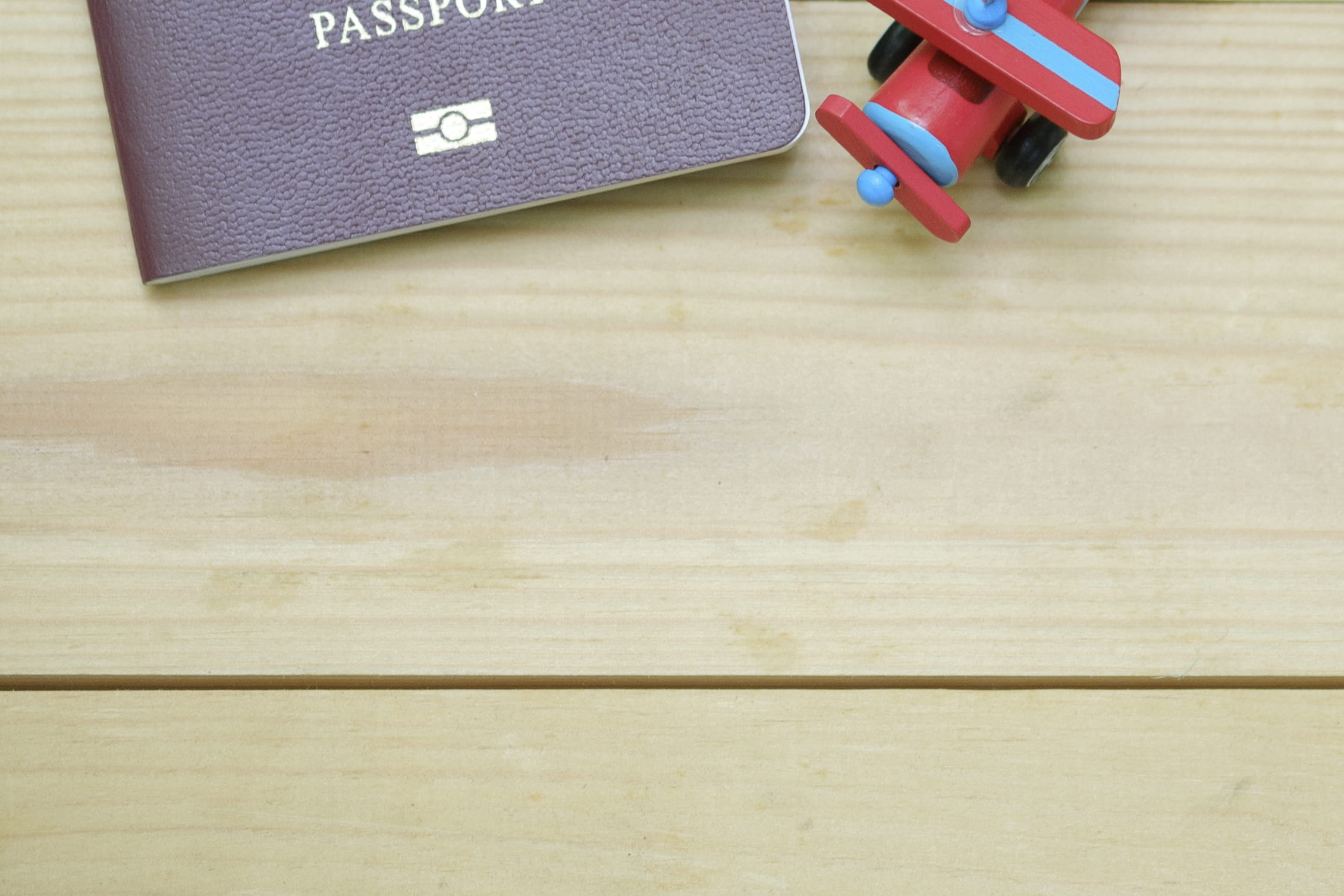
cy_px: 176
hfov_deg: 10.5
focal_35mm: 195
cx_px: 841
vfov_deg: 7.0
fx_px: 7278
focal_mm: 60
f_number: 2.4
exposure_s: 1/420
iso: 400
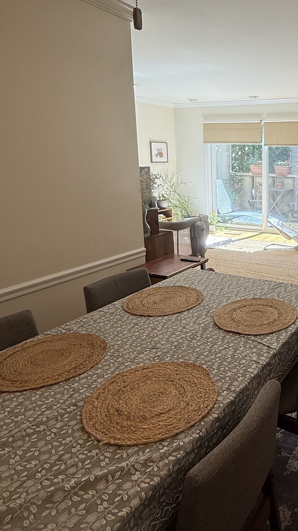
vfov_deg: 69.6
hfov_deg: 38.5
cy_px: 232
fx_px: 379
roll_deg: -1.2
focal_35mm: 27
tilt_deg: -10.7
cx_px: 291
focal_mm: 2.22
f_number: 2.2
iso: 50
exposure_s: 1/120
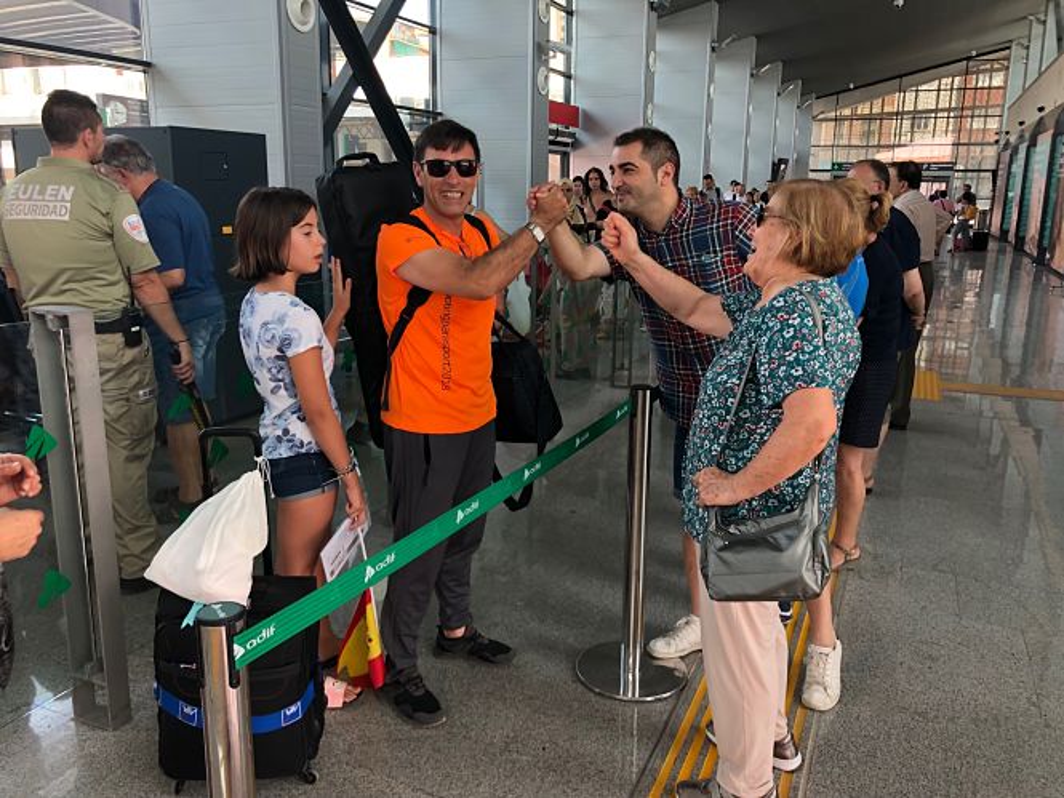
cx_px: 532
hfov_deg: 63.4
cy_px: 399
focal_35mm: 28
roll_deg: -0.6
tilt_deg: -12.6
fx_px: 861
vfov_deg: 49.8
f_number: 1.8
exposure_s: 1/120
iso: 64
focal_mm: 3.99
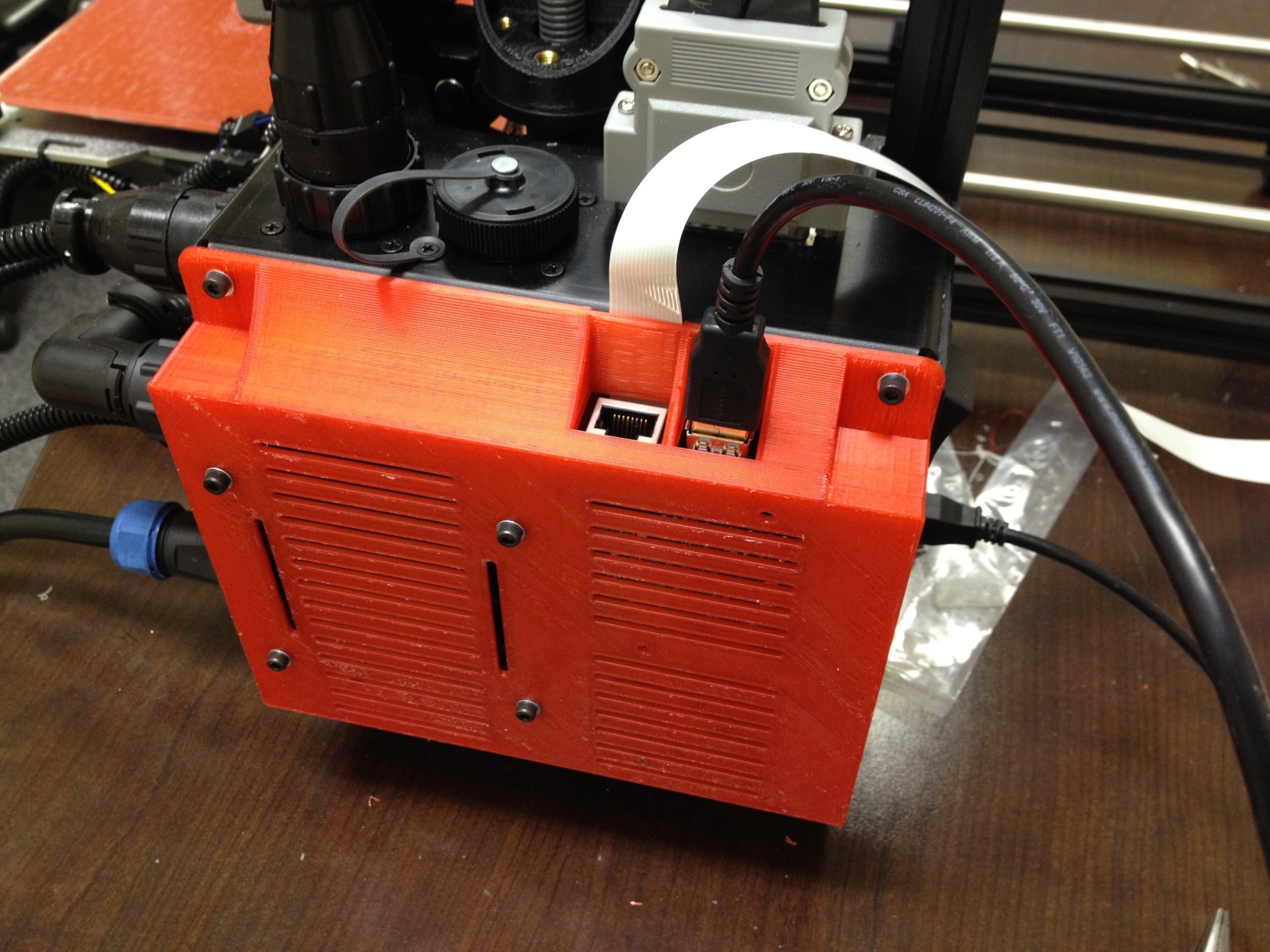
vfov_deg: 40.7
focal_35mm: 35
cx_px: 635
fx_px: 1284
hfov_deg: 52.6
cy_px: 476
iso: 125
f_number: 2.4
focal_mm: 4.28
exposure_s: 1/20
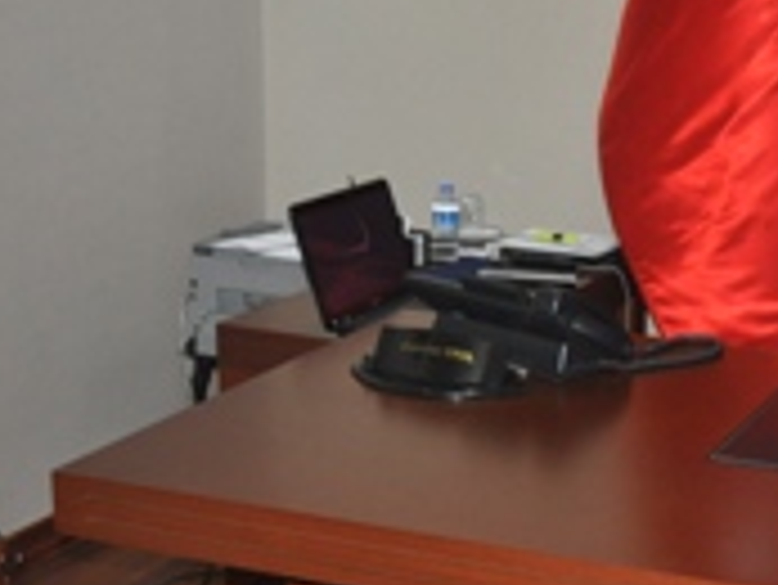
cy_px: 266
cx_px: 486
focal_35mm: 78
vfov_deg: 18.9
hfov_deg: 24.9
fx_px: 1760
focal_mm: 21
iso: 800
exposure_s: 1/60
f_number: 3.8
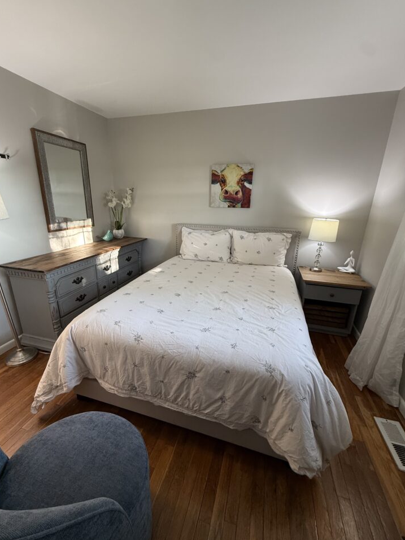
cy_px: 276
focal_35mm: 15
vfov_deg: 98.2
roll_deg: -1.8
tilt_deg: -17.7
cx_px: 191
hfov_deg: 81.7
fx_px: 234
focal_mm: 2.22
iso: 200
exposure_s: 1/60
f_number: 2.2
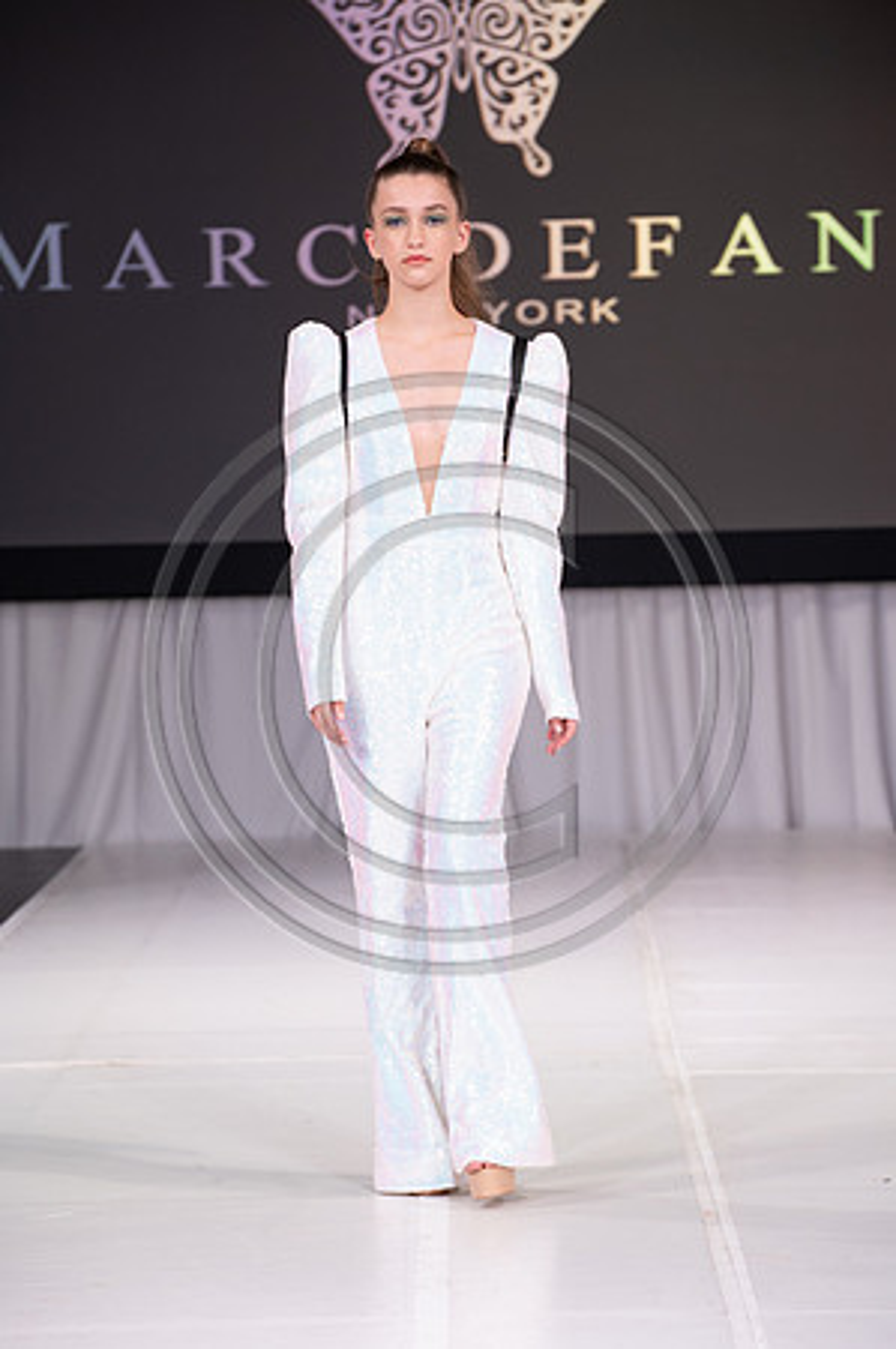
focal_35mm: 135
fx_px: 5051
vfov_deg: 15.2
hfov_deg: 10.1
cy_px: 674
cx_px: 448
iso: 2000
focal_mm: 135
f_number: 5.6
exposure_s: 1/400
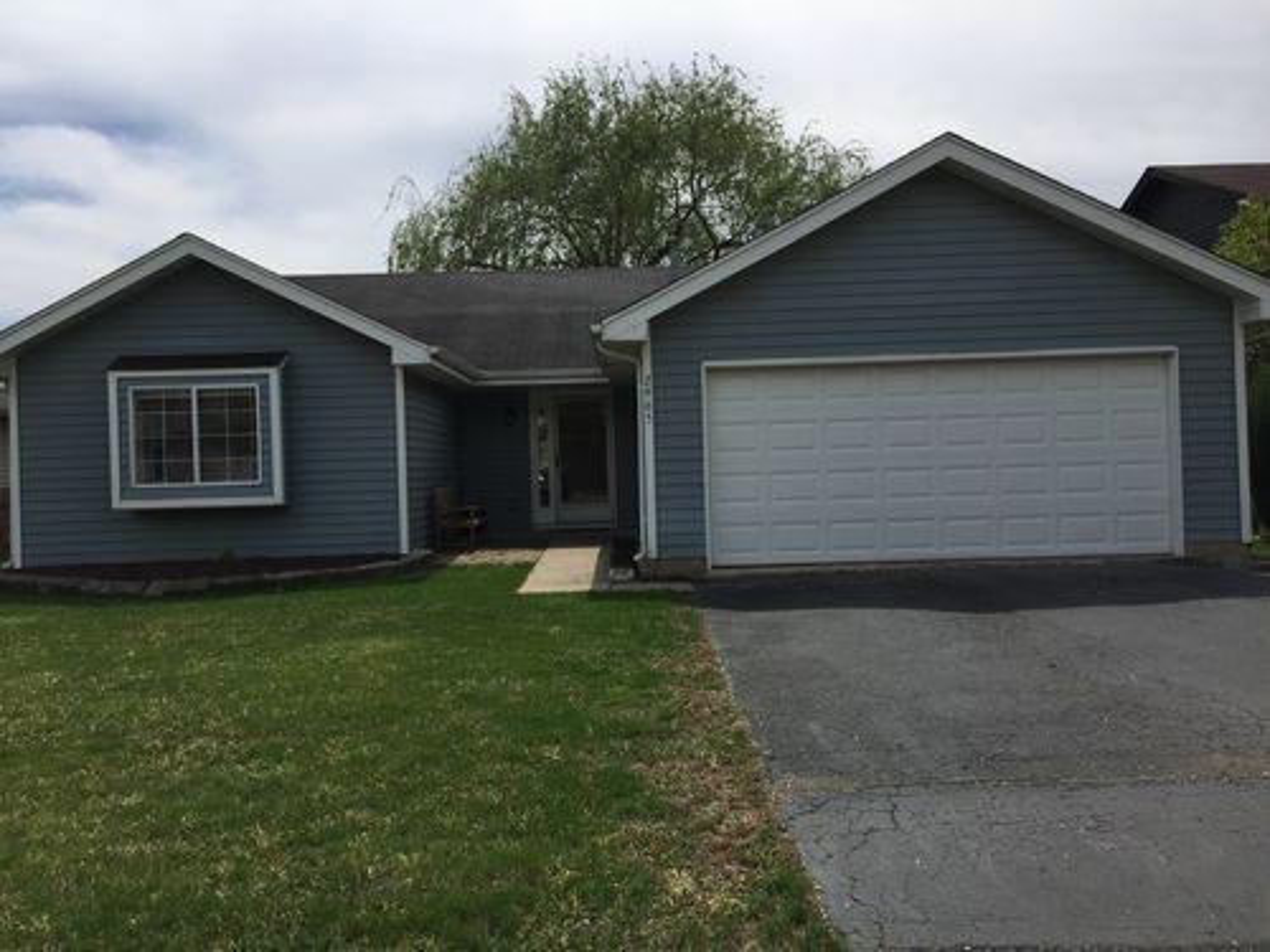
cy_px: 476
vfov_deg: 48.2
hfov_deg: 61.7
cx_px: 635
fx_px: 1064
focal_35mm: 29
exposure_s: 1/3300
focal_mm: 4.15
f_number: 2.2
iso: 32
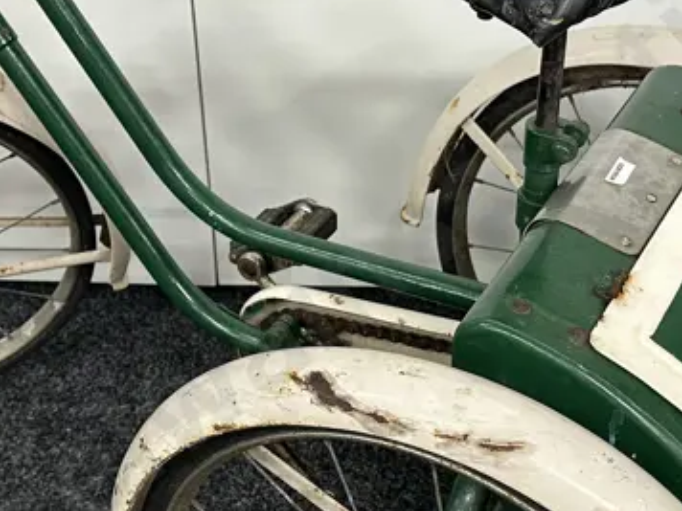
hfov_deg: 28.1
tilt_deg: -33.4
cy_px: 253
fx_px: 1359
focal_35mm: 69
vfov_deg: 21.3
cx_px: 398
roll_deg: +0.6
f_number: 1.78
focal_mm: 6.86
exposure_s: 1/100
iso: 200
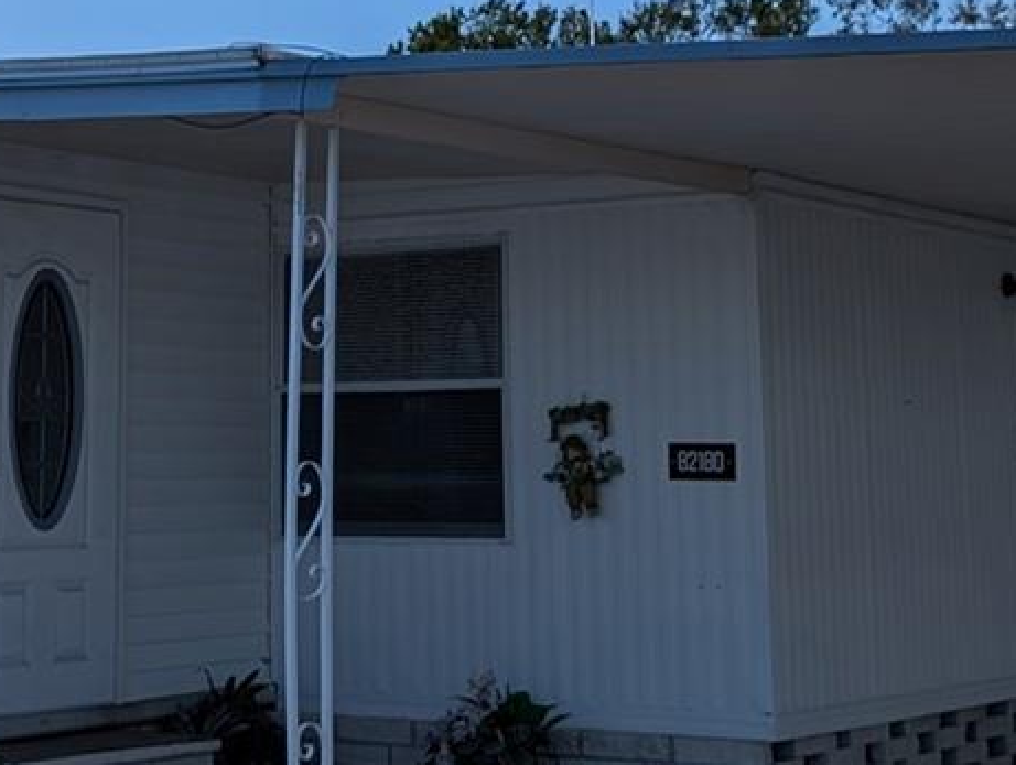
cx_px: 350
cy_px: 148
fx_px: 2439
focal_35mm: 83
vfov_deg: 17.7
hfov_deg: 23.4
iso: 21
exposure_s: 1/2268
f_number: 1.68
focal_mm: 6.9
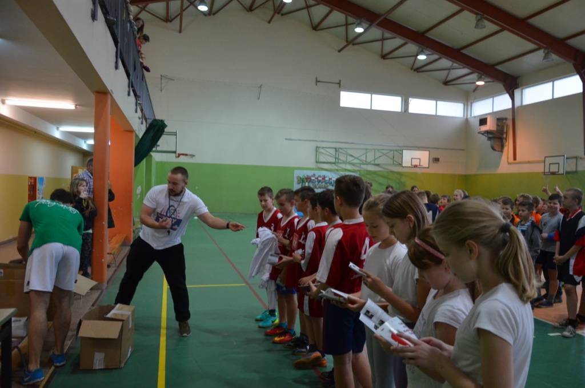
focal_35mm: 27
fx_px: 438
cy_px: 194
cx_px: 292
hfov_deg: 67.5
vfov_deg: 47.7
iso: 1600
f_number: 3.5
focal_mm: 18
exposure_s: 1/160
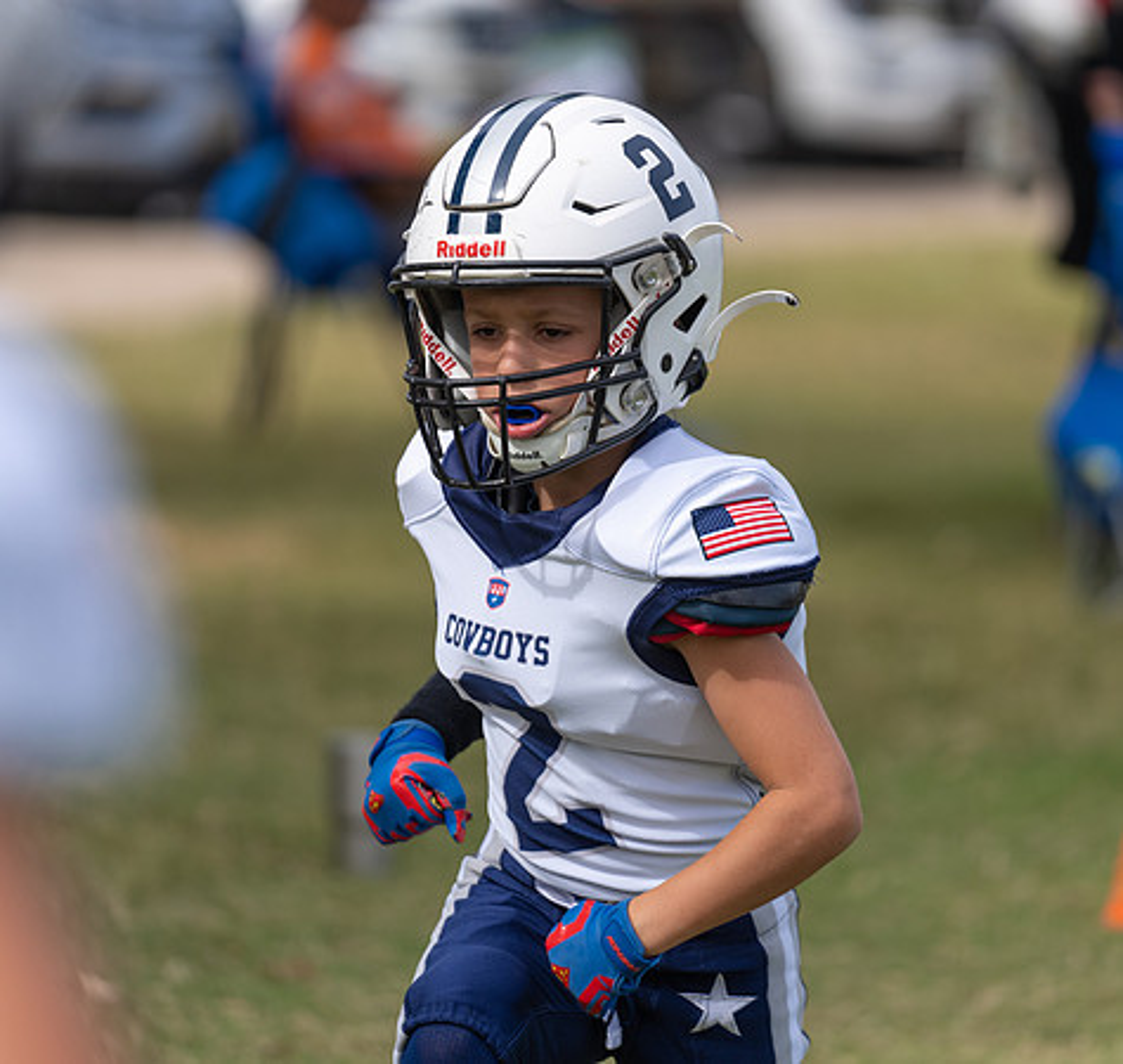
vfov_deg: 5.7
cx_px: 593
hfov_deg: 6.0
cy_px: 455
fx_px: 10736
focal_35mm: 300
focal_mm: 200
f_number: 2.8
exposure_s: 1/1600
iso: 100
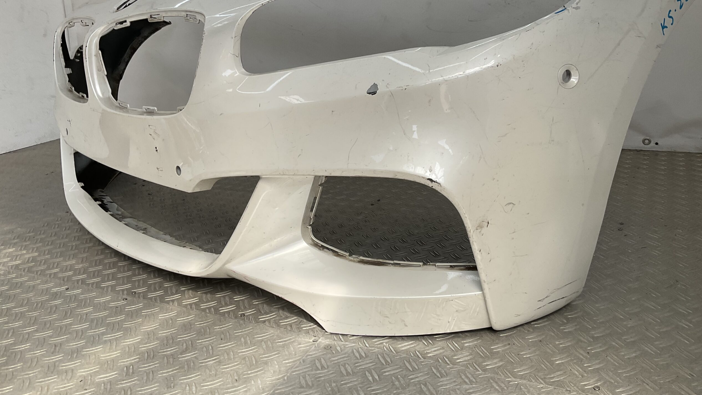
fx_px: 596
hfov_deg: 61.0
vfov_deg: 36.5
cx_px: 351
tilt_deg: -15.5
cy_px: 147
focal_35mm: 32
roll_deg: +3.8
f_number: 1.8
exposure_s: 1/691
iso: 16
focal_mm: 3
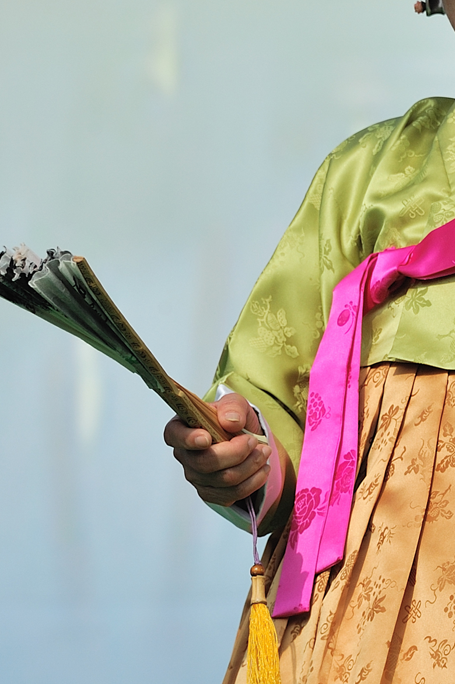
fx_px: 12147
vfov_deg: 3.2
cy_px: 318
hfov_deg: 2.1
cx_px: 344
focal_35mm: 640
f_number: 7.1
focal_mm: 250
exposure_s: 1/1600
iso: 320
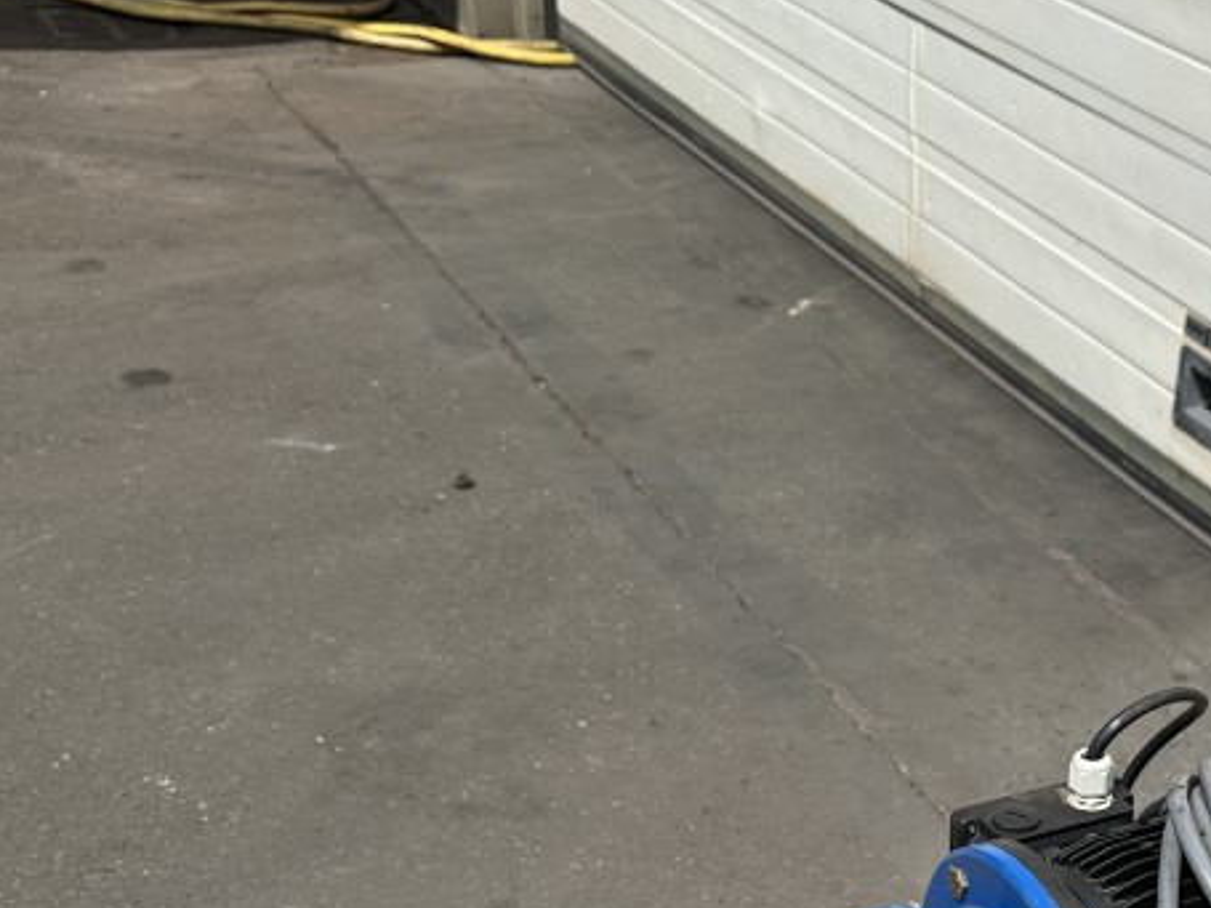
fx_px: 1889
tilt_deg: -34.3
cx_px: 1102
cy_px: 879
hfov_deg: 33.6
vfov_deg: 25.8
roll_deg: -8.8
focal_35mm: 54
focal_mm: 6.86
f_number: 1.78
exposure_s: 1/6623
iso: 80
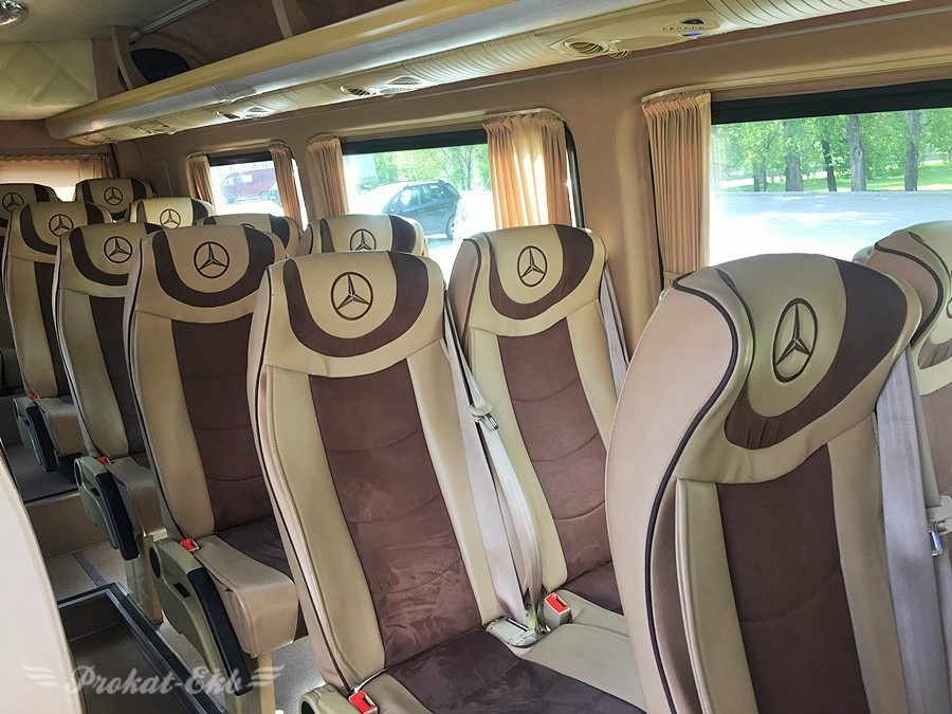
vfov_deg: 48.2
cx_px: 476
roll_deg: +6.2
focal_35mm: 29
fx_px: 798
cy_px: 357
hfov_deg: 61.7
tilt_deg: -13.2
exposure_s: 1/100
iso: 32
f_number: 2.2
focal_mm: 4.15
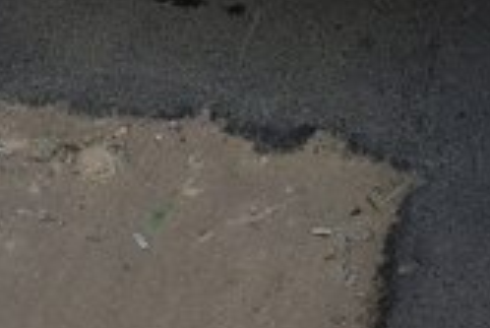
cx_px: 493
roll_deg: -1.2
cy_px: -310
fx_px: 1226
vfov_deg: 13.3
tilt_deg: -18.8
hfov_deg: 21.8
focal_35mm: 90
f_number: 2.2
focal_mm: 4.15
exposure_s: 1/441
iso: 32
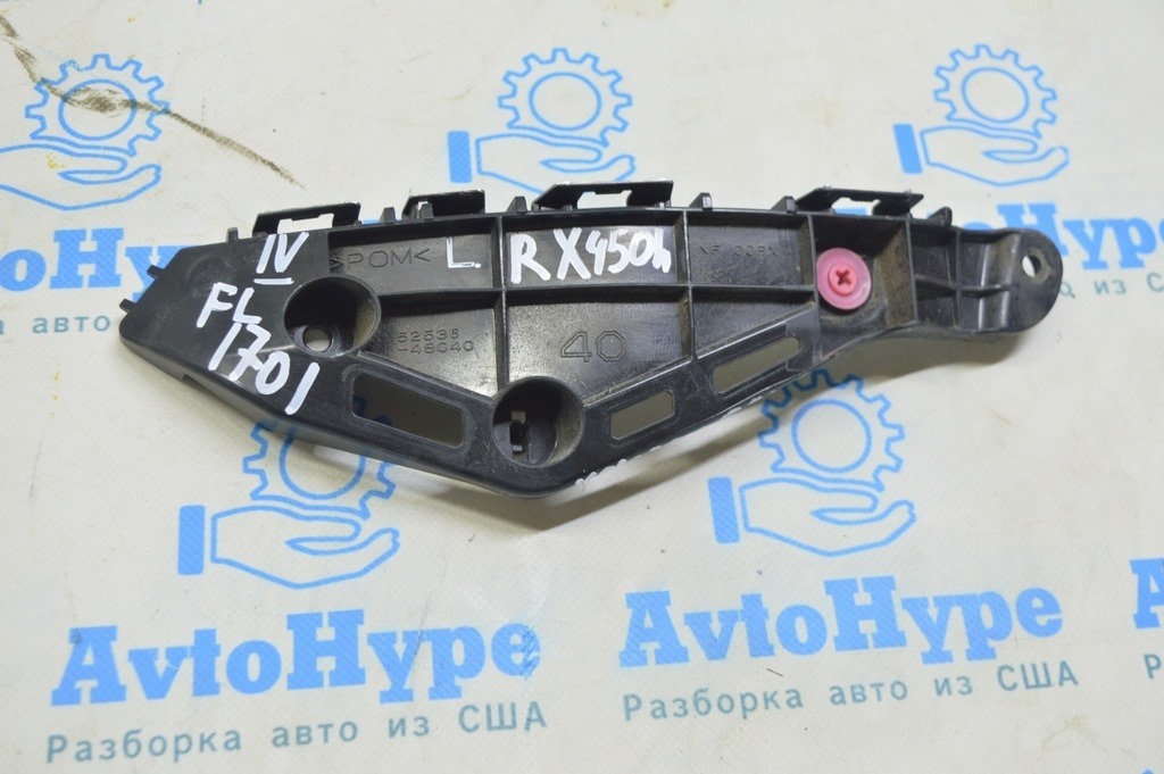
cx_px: 582
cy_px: 387
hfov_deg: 43.6
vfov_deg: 29.8
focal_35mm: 45
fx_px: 1454
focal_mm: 30
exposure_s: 1/20
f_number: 5.6
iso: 400
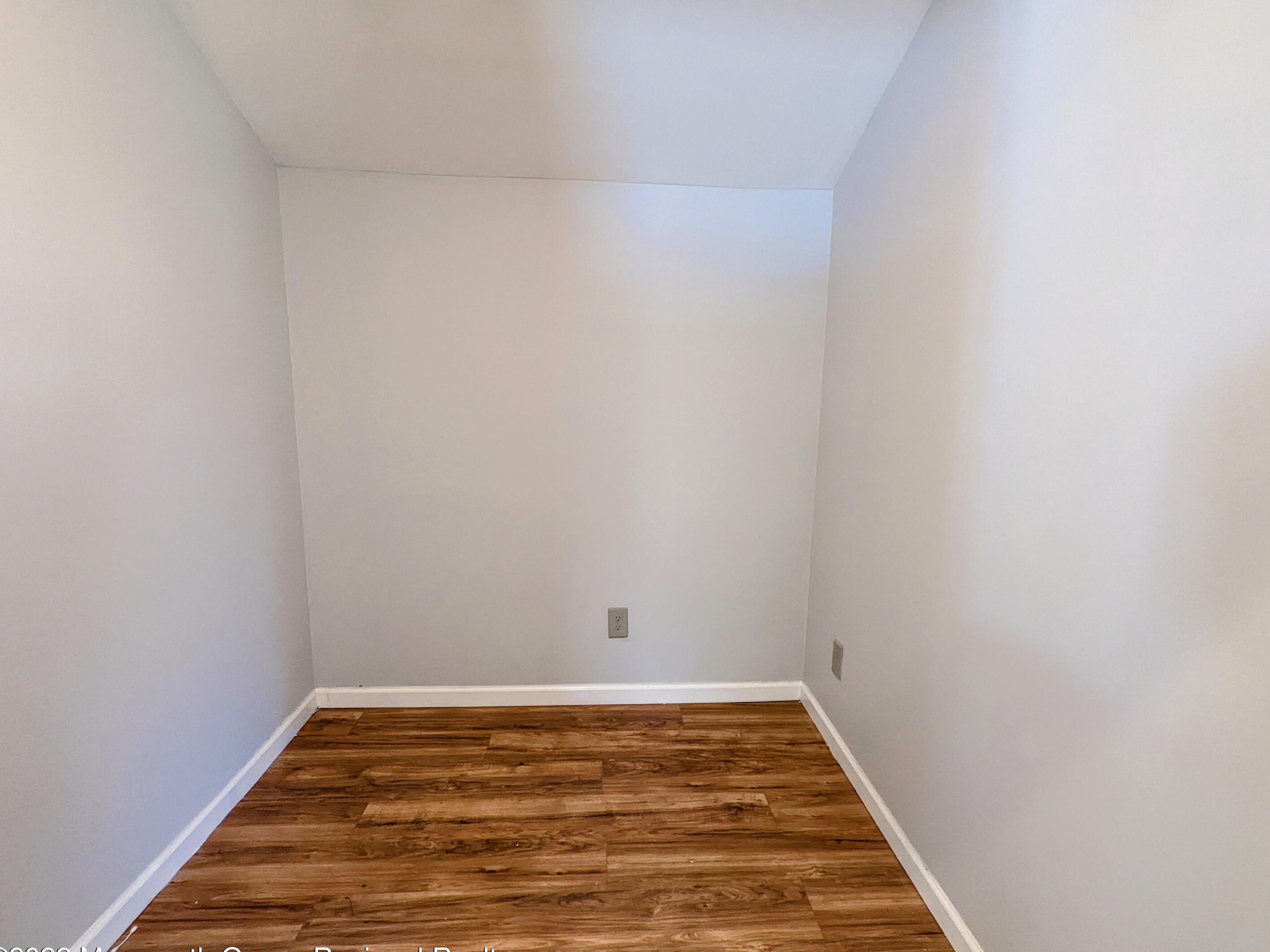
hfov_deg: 91.0
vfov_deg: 74.7
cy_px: 498
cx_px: 659
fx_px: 624
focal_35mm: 17
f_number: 2.2
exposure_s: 1/120
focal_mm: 2.35
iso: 1153
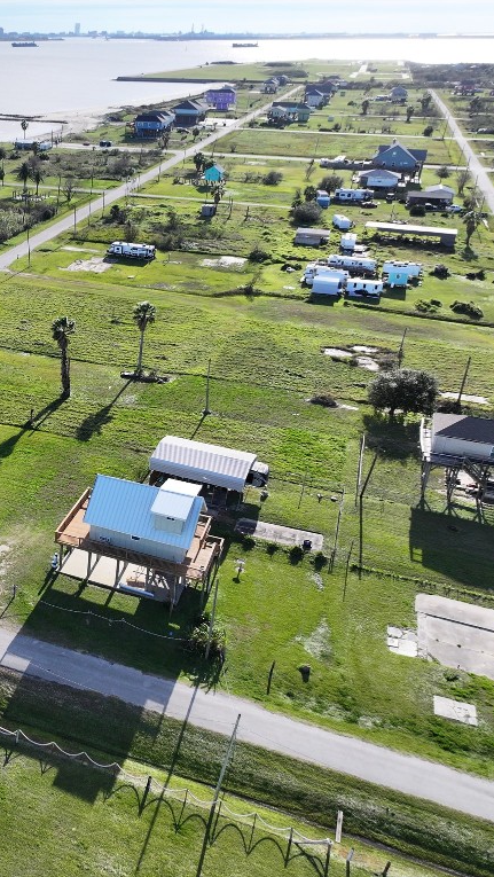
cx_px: -38
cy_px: 438
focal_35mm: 35
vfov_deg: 56.6
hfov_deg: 30.5
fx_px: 814
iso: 270
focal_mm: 12.29
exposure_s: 1/2500
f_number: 2.8
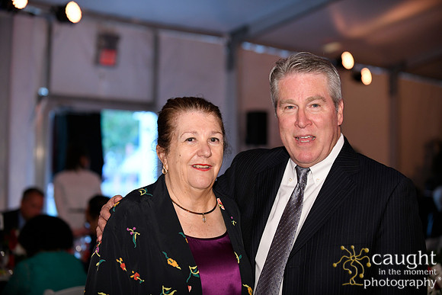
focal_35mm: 70
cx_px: 221
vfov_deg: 19.5
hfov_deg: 28.8
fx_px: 860
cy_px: 148
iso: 1250
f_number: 3.2
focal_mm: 70
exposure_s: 1/125
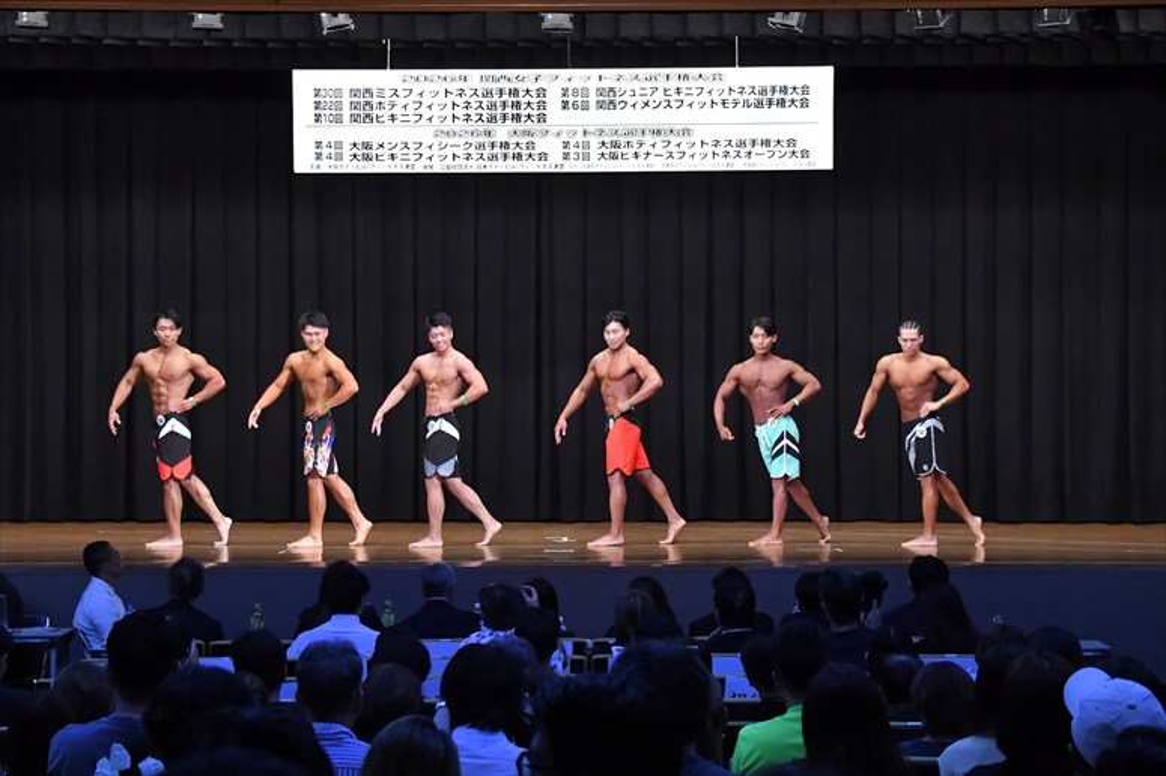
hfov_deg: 24.2
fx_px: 2719
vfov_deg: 16.2
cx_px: 583
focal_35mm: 84
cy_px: 388
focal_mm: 56
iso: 8000
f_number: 5.6
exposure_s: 1/400
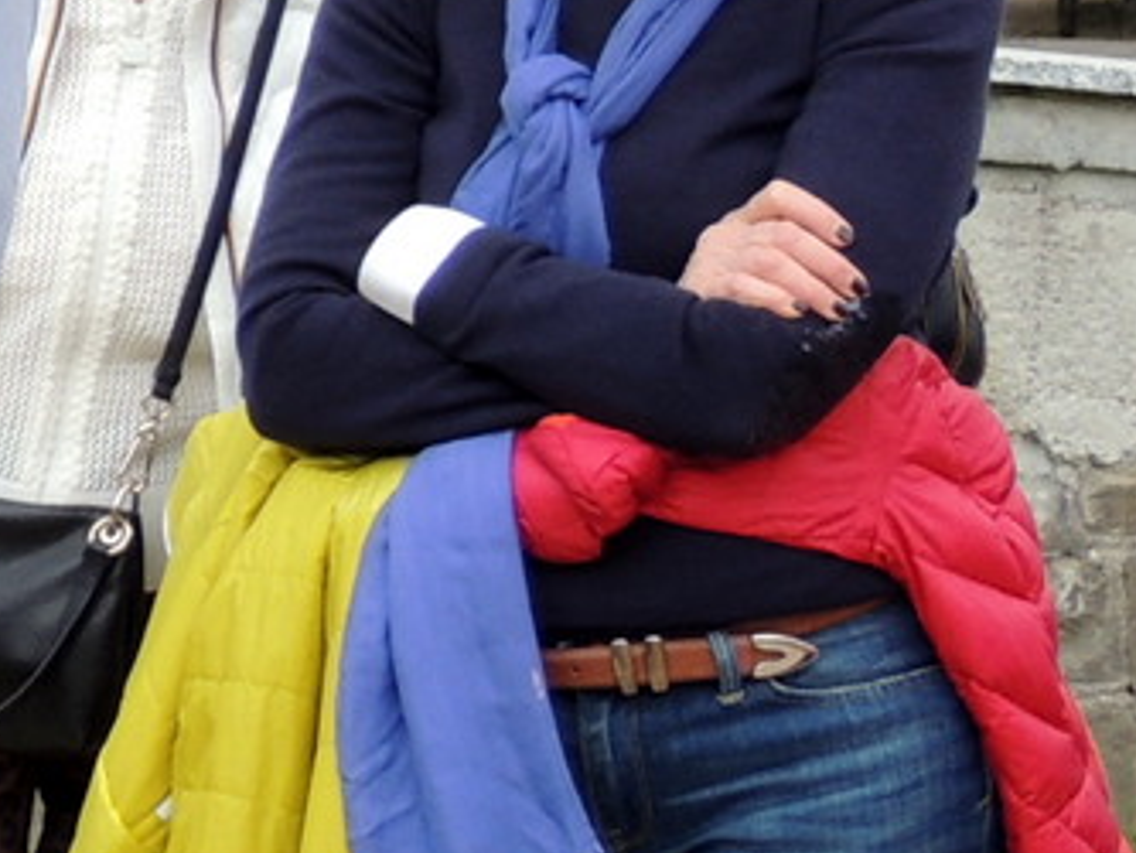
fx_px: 7419
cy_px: -78
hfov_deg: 8.1
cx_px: -1528
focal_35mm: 226
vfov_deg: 6.5
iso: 100
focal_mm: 8.3
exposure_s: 1/250
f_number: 3.5
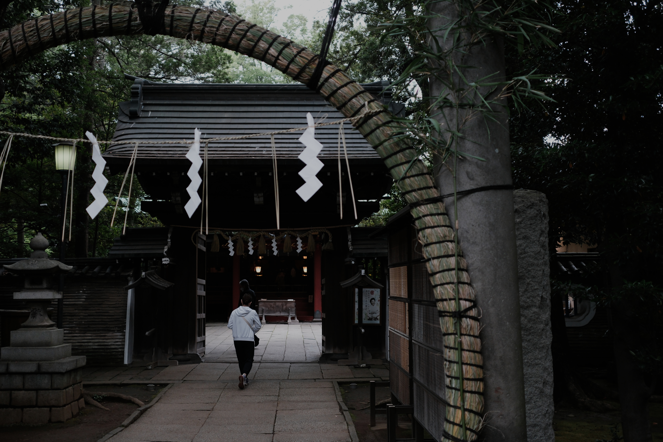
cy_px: 221
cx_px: 332
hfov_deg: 47.4
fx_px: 755
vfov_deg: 32.6
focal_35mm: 41
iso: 800
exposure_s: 1/250
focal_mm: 27
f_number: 2.8
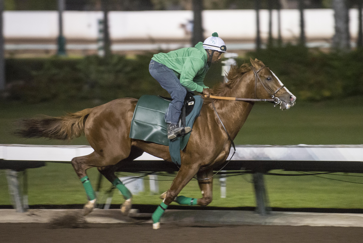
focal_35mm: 140
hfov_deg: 14.6
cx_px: 182
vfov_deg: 9.8
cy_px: 122
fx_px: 1412
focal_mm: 140
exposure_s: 1/320
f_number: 2.8
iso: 6400
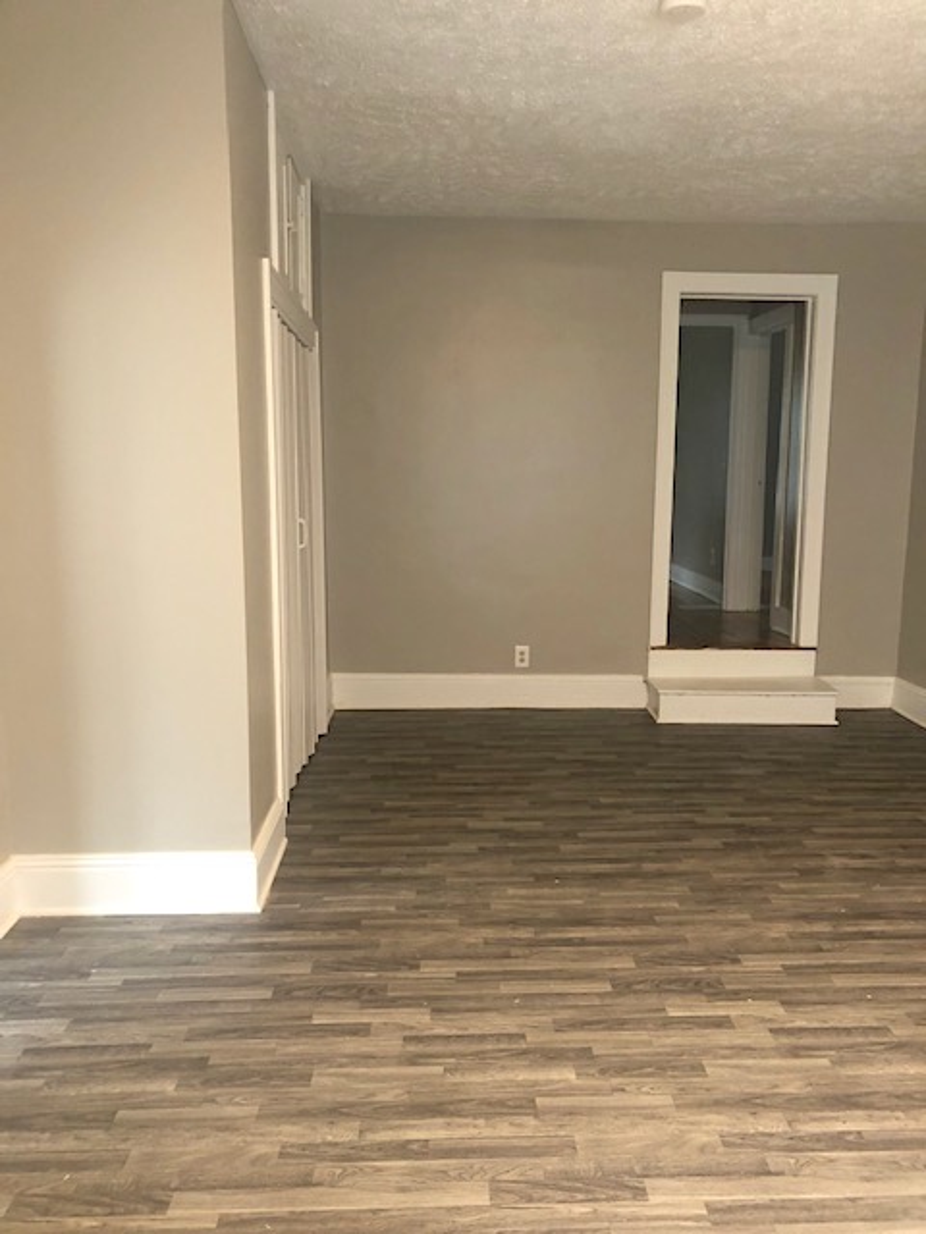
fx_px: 999
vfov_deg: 63.4
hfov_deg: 49.7
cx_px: 463
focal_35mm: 28
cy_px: 617
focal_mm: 4
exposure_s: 1/11
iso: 100
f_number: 1.8
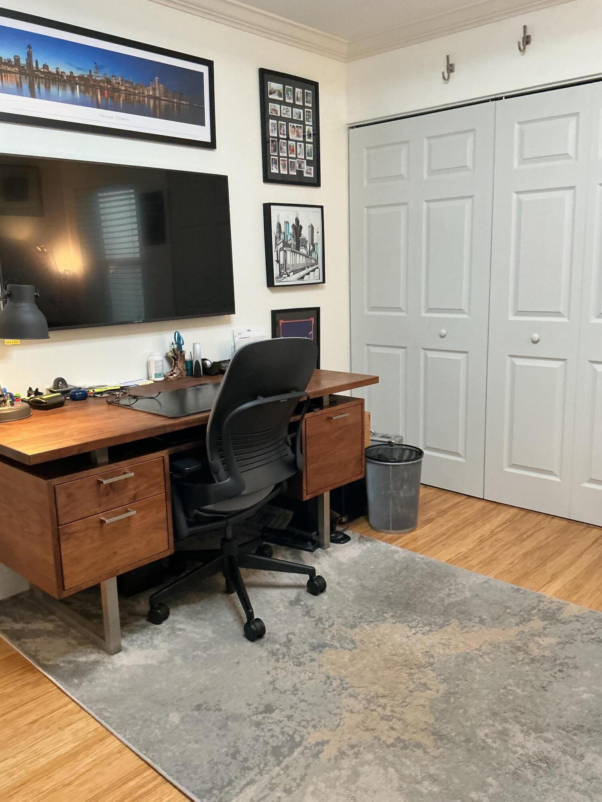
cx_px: 301
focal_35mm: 29
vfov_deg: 61.7
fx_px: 672
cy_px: 401
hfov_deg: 48.2
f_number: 1.8
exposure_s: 1/60
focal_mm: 3
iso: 200
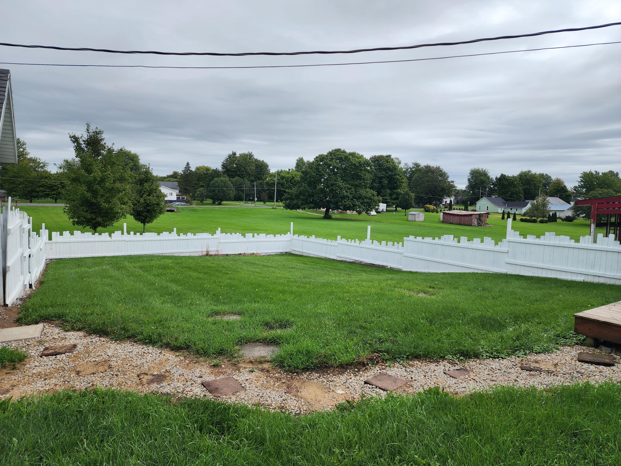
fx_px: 413
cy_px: 233
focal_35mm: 23
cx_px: 310
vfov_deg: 58.9
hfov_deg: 73.9
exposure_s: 1/1195
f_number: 1.8
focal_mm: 6.4
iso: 12
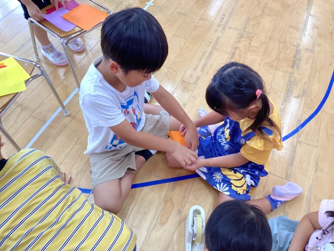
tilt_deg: -53.2
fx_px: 299
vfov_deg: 45.4
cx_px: 167
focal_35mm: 31
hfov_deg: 58.4
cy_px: 126
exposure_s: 1/50
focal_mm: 3.3
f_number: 2.4
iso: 80
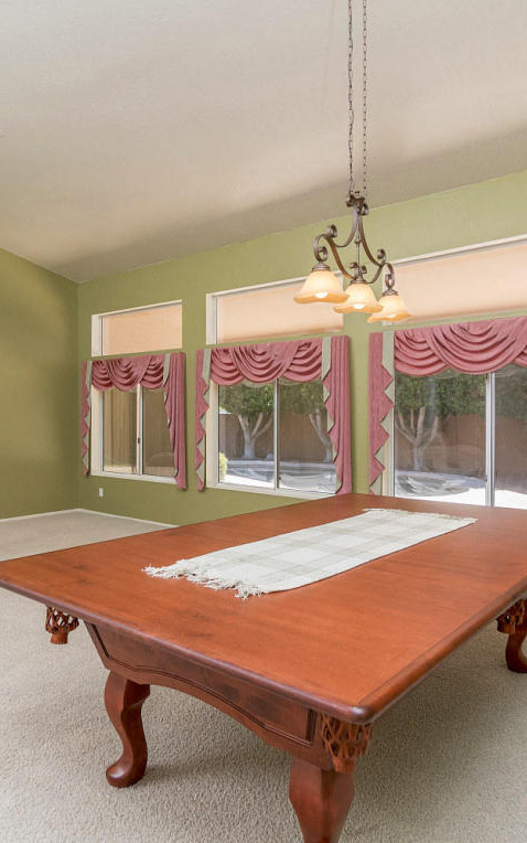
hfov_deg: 53.0
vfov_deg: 77.1
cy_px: 421
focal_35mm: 23
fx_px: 528
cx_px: 239
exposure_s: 1/200
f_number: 6.3
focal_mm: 10
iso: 640
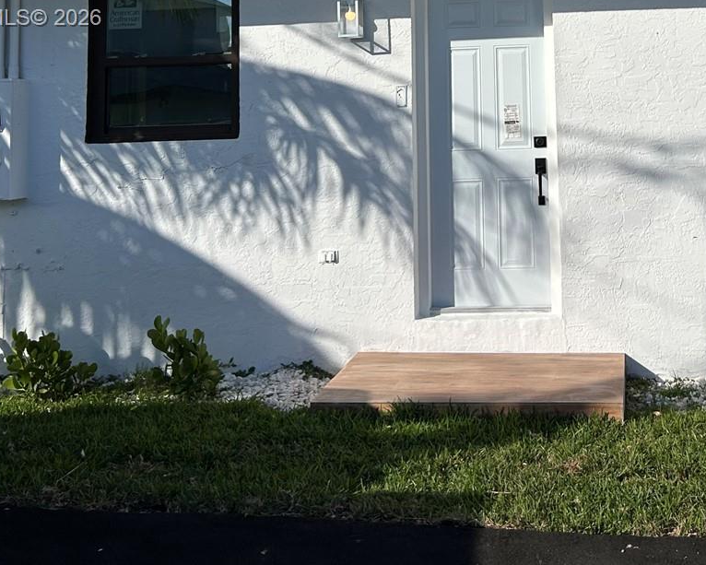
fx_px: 1108
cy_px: 19
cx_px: 552
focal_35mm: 53
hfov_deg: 34.4
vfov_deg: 27.2
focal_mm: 5.7
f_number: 1.5
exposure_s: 1/8000
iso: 50
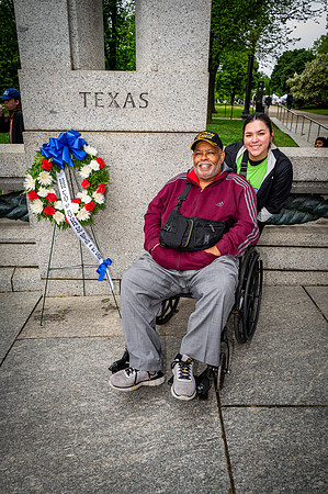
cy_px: 247
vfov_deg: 67.4
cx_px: 164
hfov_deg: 47.8
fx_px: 370
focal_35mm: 27
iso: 1600
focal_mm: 27
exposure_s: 1/640
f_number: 8
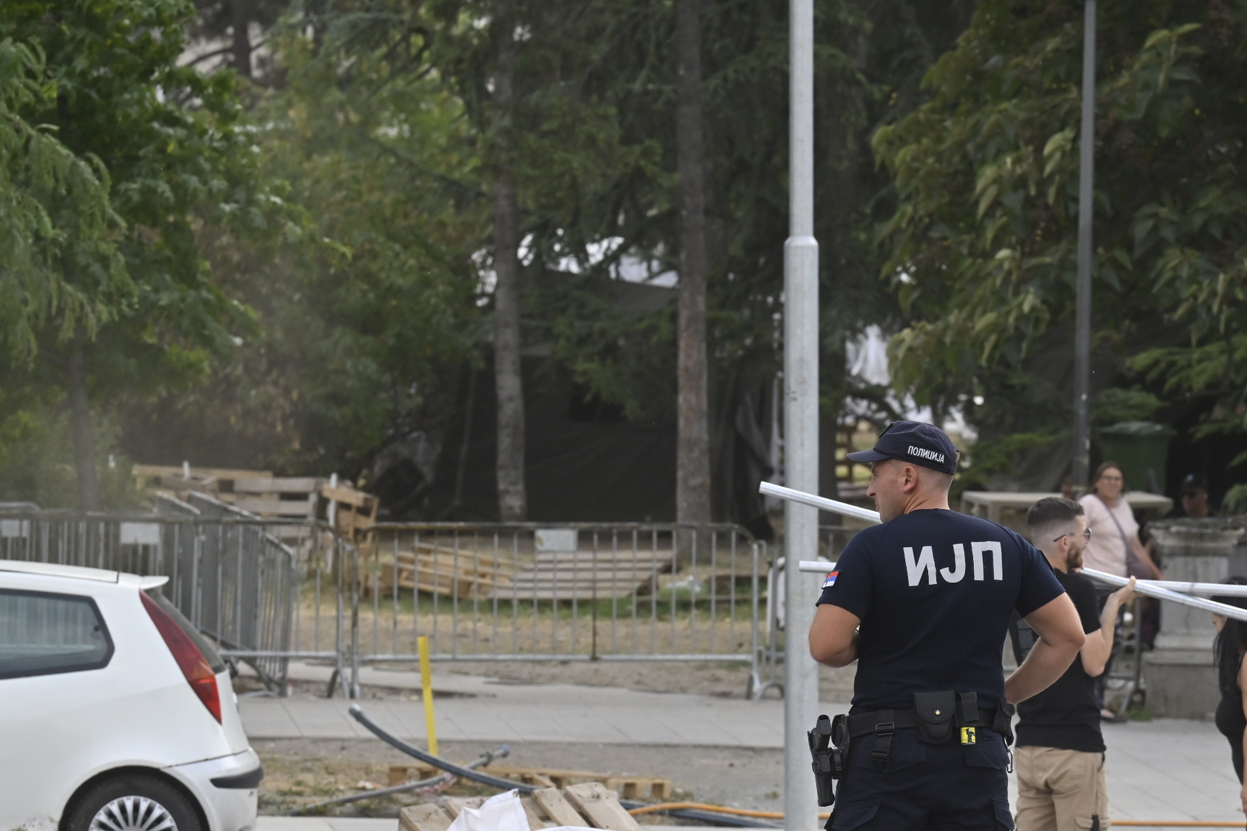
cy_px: 543
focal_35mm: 244
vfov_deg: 5.6
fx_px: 8451
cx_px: 887
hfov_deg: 8.4
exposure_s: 1/1000
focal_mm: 140
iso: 500
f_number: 7.1
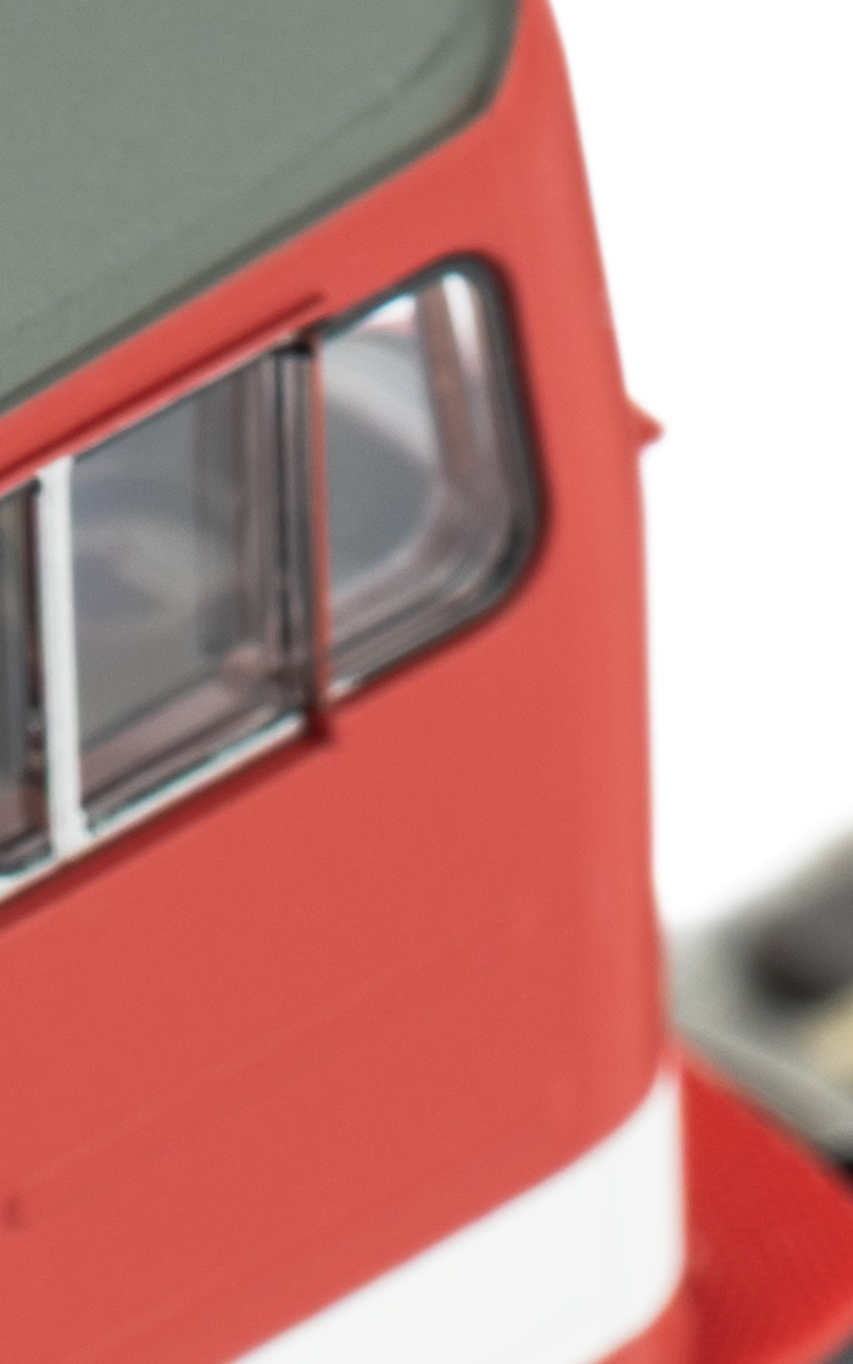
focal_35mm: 562
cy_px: -334
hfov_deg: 2.3
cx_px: -2256
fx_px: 20904
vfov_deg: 3.7
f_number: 20
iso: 100
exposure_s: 1/15
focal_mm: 105
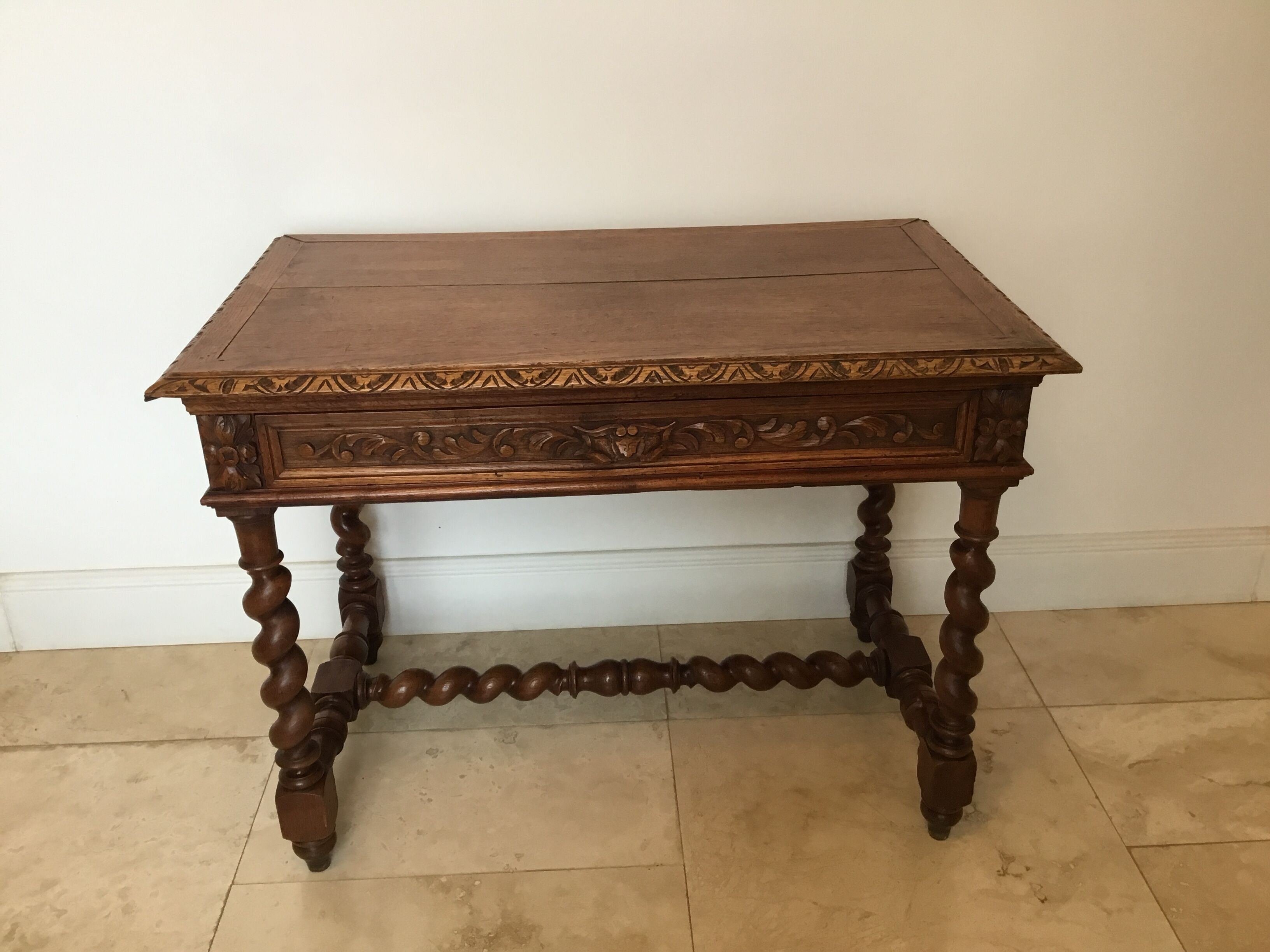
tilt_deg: -25.8
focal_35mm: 31
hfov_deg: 58.4
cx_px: 635
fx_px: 1137
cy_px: 476
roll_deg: +0.5
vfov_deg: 45.4
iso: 64
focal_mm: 3.3
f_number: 2.4
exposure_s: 1/33
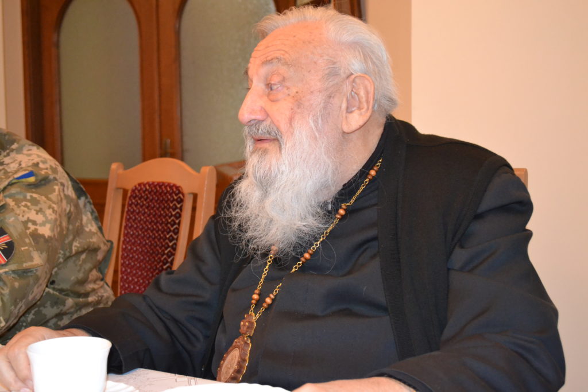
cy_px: 196
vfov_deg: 25.1
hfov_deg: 36.9
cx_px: 294
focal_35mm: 54
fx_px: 882
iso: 3200
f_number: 5
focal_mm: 36
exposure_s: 1/60
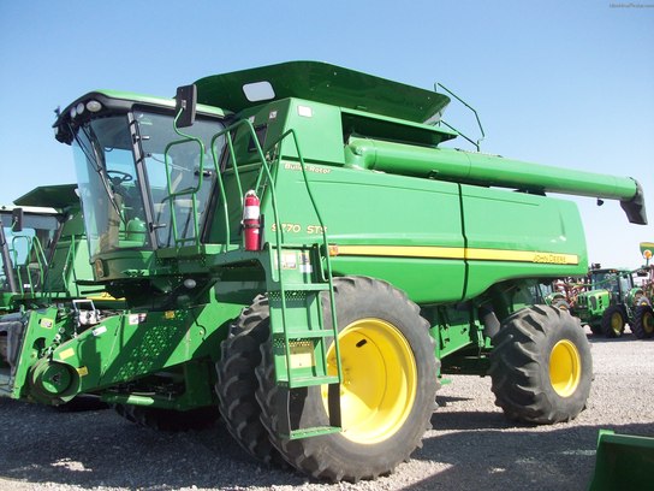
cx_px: 327
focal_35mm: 34
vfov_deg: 41.8
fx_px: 642
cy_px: 246
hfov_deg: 54.0
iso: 64
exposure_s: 1/651
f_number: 2.8
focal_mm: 5.7
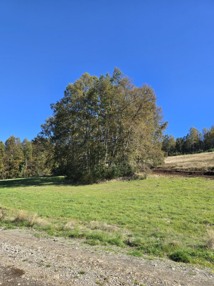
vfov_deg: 73.9
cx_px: 107
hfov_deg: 58.9
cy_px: 143
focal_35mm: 23
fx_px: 190
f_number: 1.7
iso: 12
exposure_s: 1/512
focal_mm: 6.3
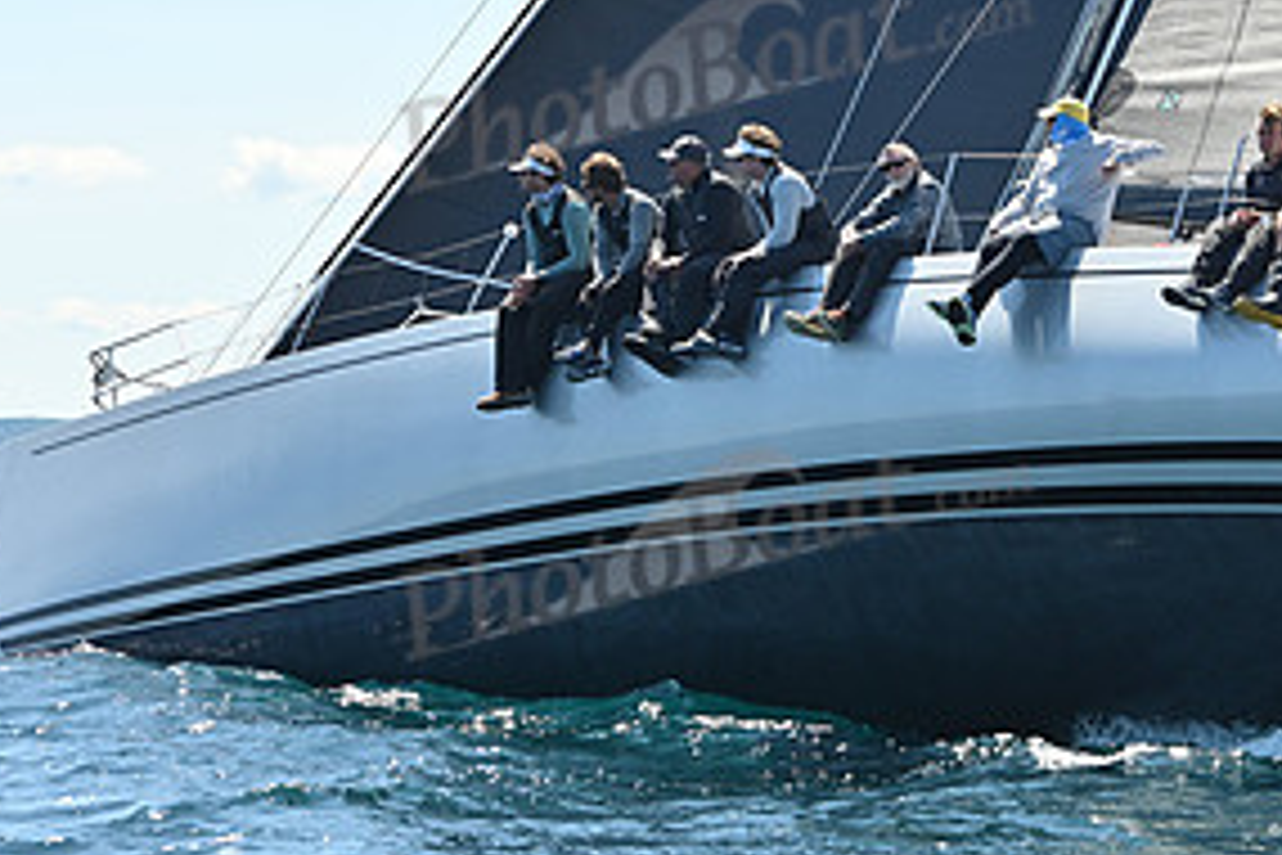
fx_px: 5947
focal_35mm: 167
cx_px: 1269
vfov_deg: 8.2
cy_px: 245
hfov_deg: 12.2
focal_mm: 82
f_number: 6.3
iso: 320
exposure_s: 1/1000
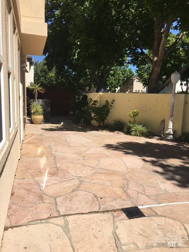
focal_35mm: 29
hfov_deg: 48.2
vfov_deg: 61.7
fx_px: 211
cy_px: 126
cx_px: 94
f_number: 2.2
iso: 25
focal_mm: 4.15
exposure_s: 1/1508
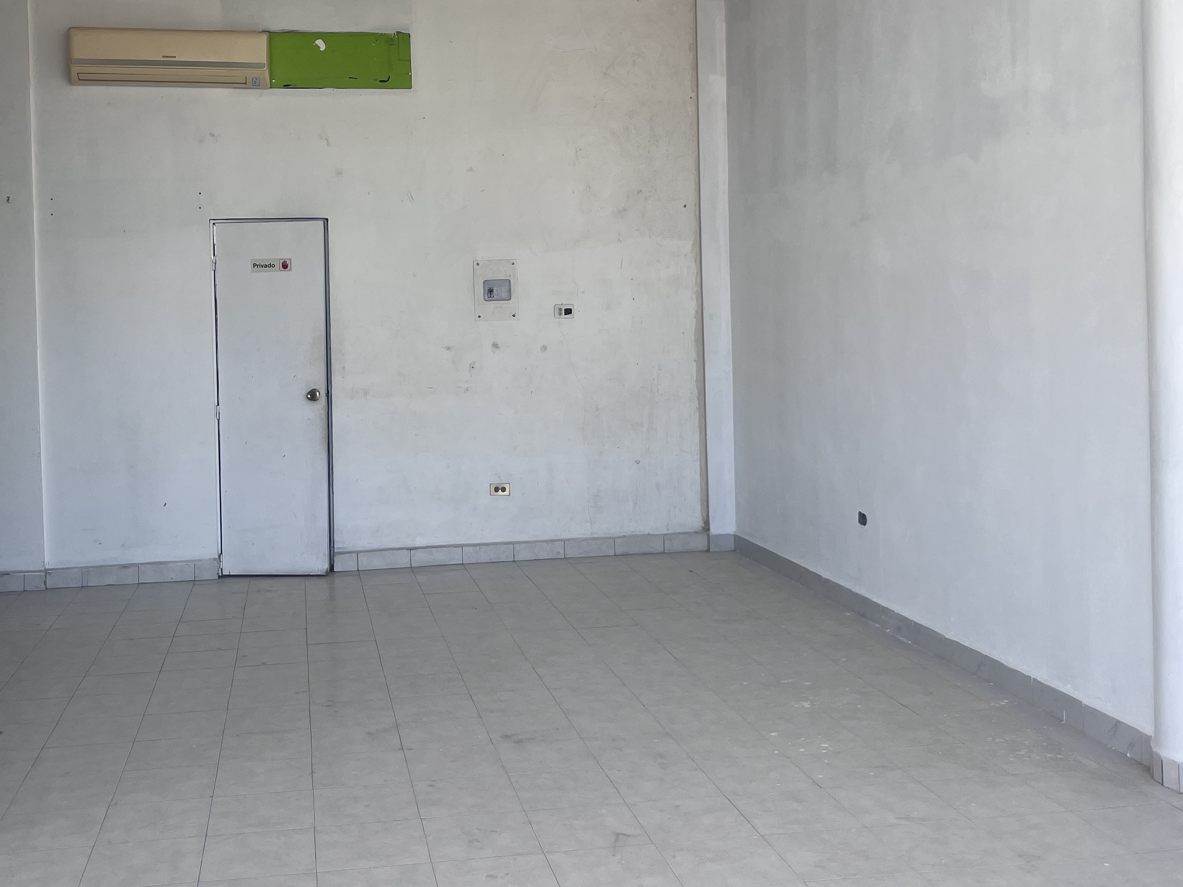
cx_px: 481
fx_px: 1299
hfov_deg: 48.7
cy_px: 314
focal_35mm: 38
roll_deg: +1.8
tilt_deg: -0.2
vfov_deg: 37.4
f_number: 1.6
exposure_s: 1/219
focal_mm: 5.1
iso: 40
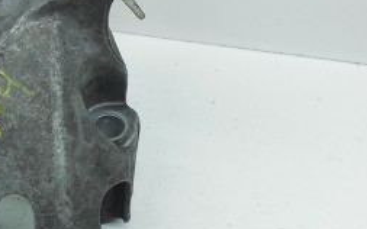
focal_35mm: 67
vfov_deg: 19.3
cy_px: 167
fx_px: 670
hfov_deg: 29.6
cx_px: 52
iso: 320
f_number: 3.1
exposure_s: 1/250
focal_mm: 4.5
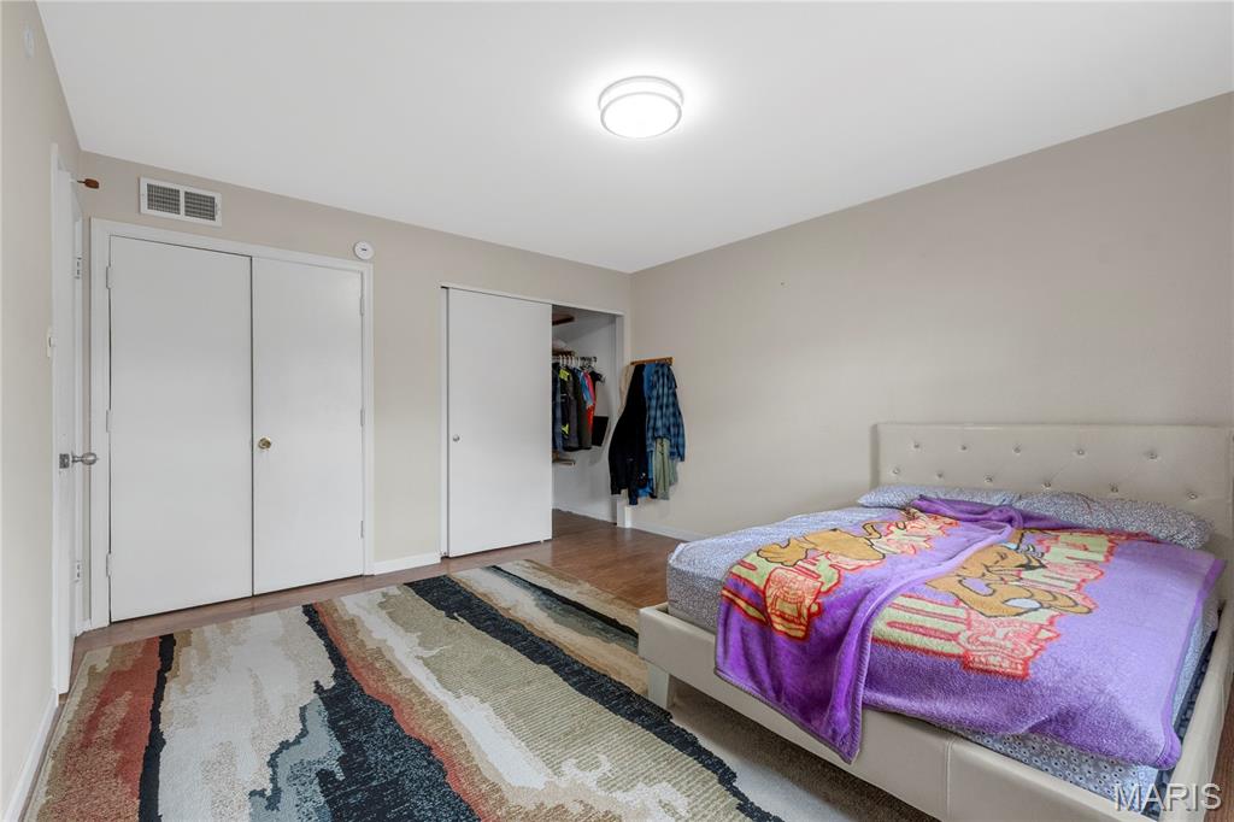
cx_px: 617
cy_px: 411
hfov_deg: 100.4
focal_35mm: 15
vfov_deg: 77.3
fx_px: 514
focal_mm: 10
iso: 800
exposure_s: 1/10
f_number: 8
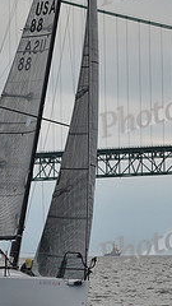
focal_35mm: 241
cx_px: 34
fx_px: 1954
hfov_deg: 5.0
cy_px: 57
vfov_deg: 8.9
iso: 640
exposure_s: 1/640
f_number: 5.6
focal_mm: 95
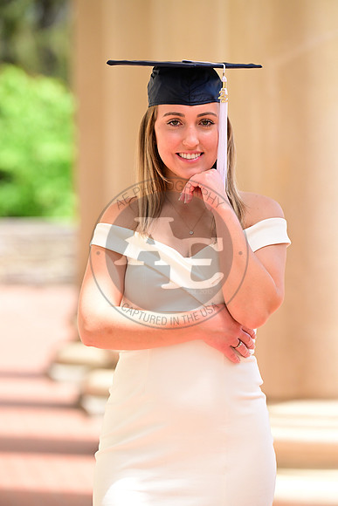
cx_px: 169
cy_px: 253
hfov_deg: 6.9
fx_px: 2815
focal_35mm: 200
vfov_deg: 10.3
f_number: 4.5
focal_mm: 200
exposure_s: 1/2500
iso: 1250
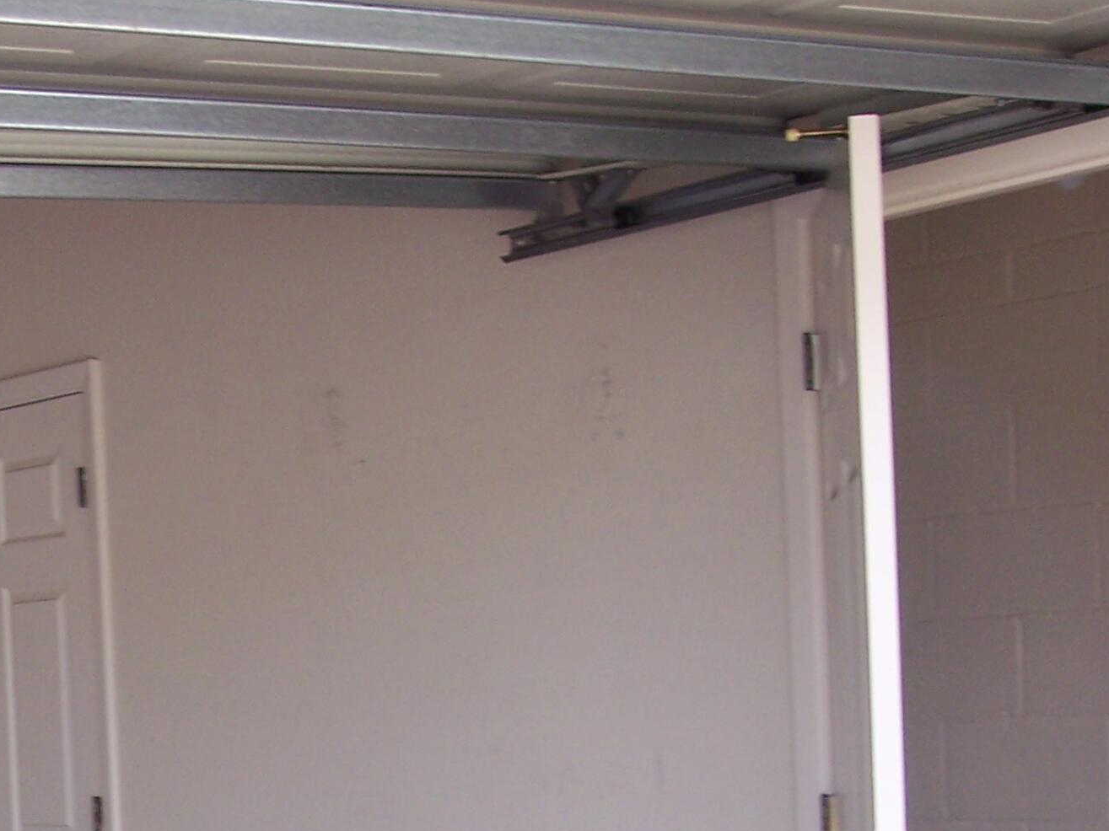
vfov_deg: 16.1
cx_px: -93
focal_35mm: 89
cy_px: 919
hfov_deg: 21.0
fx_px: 2851
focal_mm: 8
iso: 100
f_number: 3.4
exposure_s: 1/125
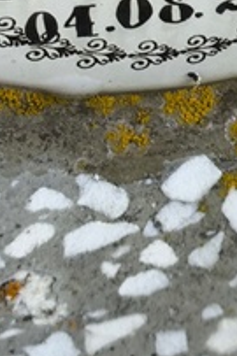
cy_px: -103
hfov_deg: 6.7
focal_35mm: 205
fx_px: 2028
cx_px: 243
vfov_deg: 9.9
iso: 50
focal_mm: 4.71
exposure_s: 1/208
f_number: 1.7
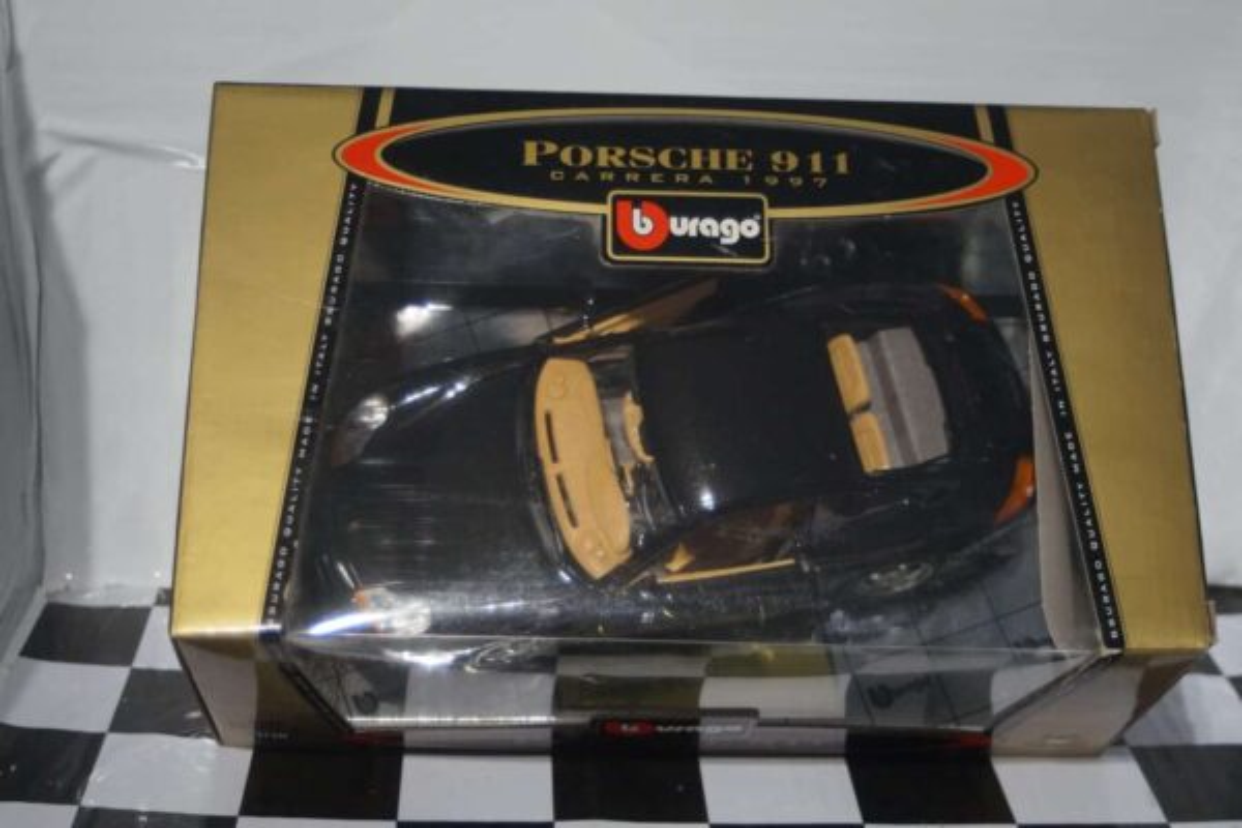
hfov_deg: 33.4
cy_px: 414
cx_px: 621
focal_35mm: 60
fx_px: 2070
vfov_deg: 22.6
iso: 1250
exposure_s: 1/160
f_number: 4.5
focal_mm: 40
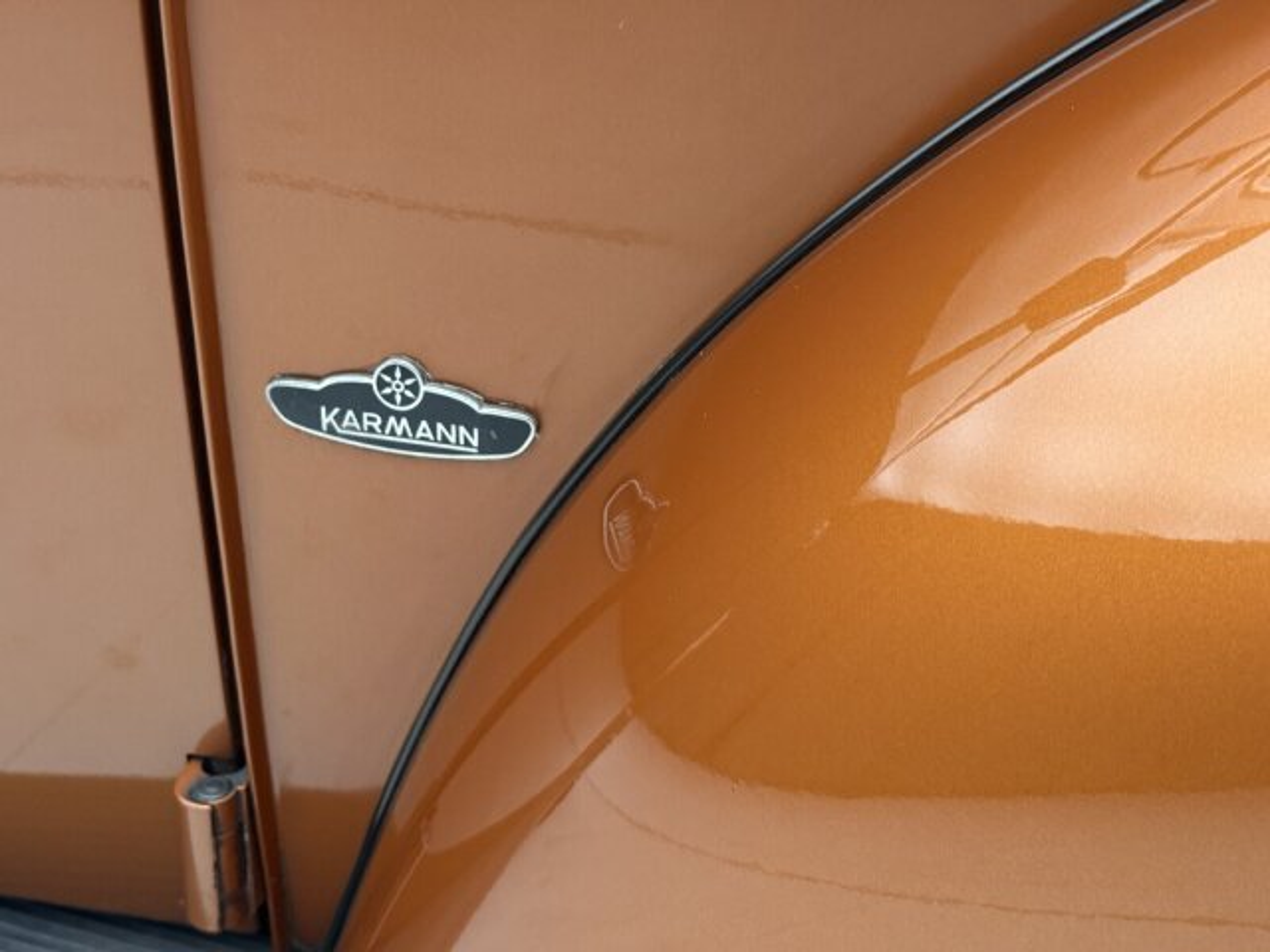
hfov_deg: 39.7
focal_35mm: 48
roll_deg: -2.2
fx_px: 1761
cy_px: 476
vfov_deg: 30.3
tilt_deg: -29.1
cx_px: 635
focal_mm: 6.76
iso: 250
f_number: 1.78
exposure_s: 1/49
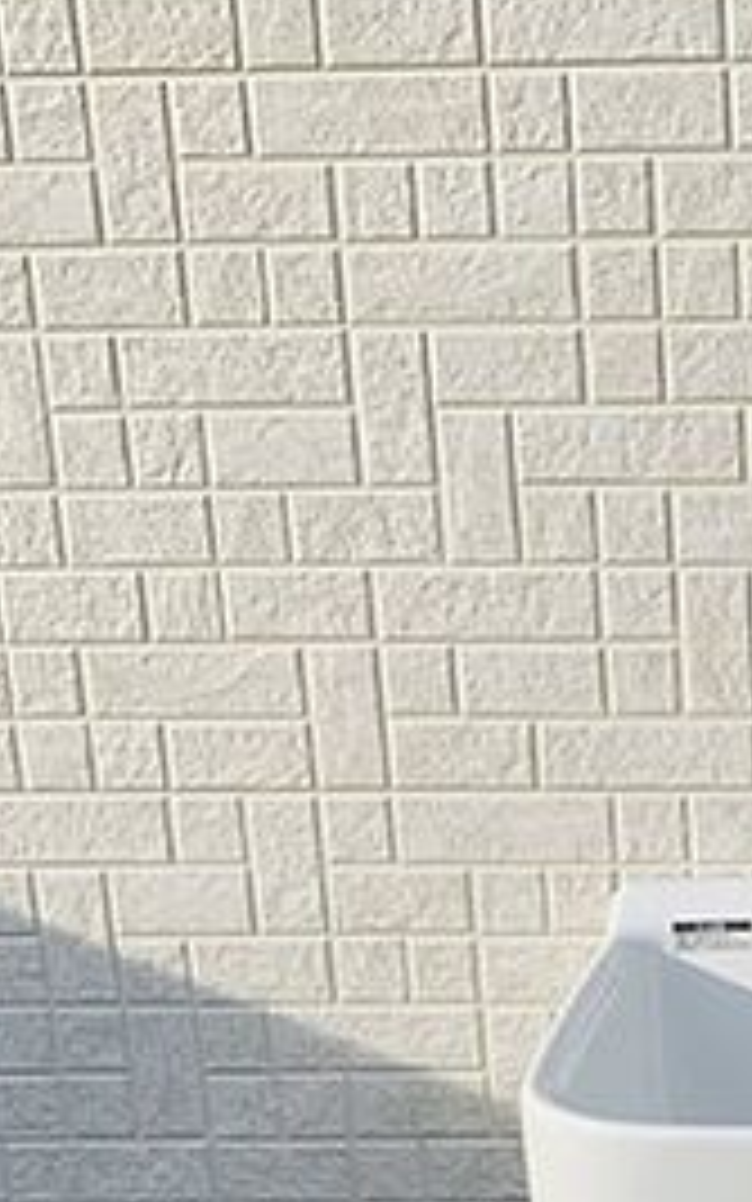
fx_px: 2163
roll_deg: +0.0
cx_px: 950
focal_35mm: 66
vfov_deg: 30.1
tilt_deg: -17.3
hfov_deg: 18.5
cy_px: 1017
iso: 25
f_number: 1.8
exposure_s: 1/2481
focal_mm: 4.25
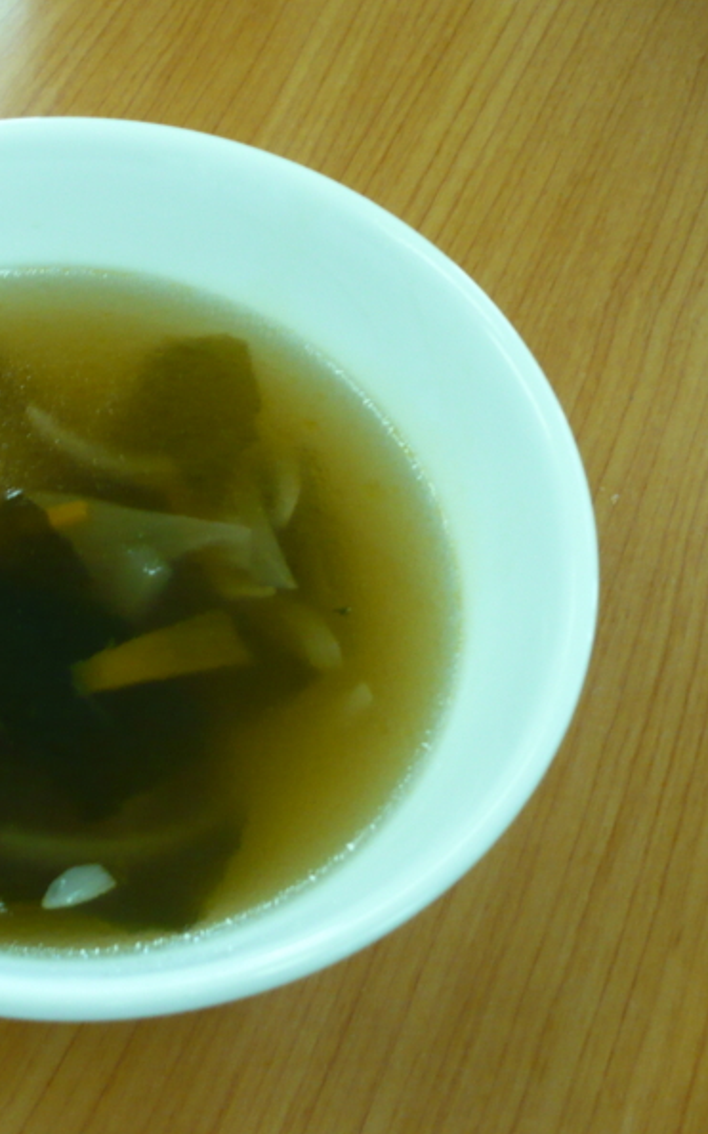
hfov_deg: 25.0
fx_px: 1544
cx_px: 57
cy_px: 571
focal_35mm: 50
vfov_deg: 40.3
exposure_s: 1/30
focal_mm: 5.8
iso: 200
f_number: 2.8
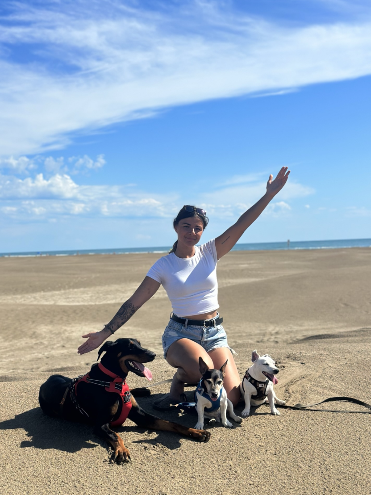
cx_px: 179
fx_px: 743
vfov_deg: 36.8
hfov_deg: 28.0
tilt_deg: +0.1
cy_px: 249
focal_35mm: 52
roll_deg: +1.9
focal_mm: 6.86
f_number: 1.78
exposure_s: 1/9804
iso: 100
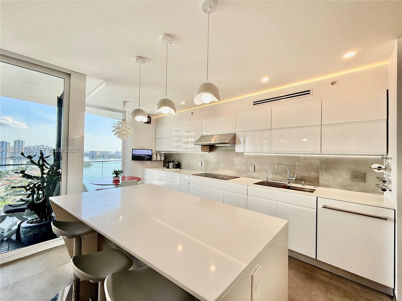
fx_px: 163
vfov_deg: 85.7
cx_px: 201
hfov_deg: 102.1
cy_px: 150
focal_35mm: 14
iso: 64
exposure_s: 1/167
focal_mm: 2.22
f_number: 2.2
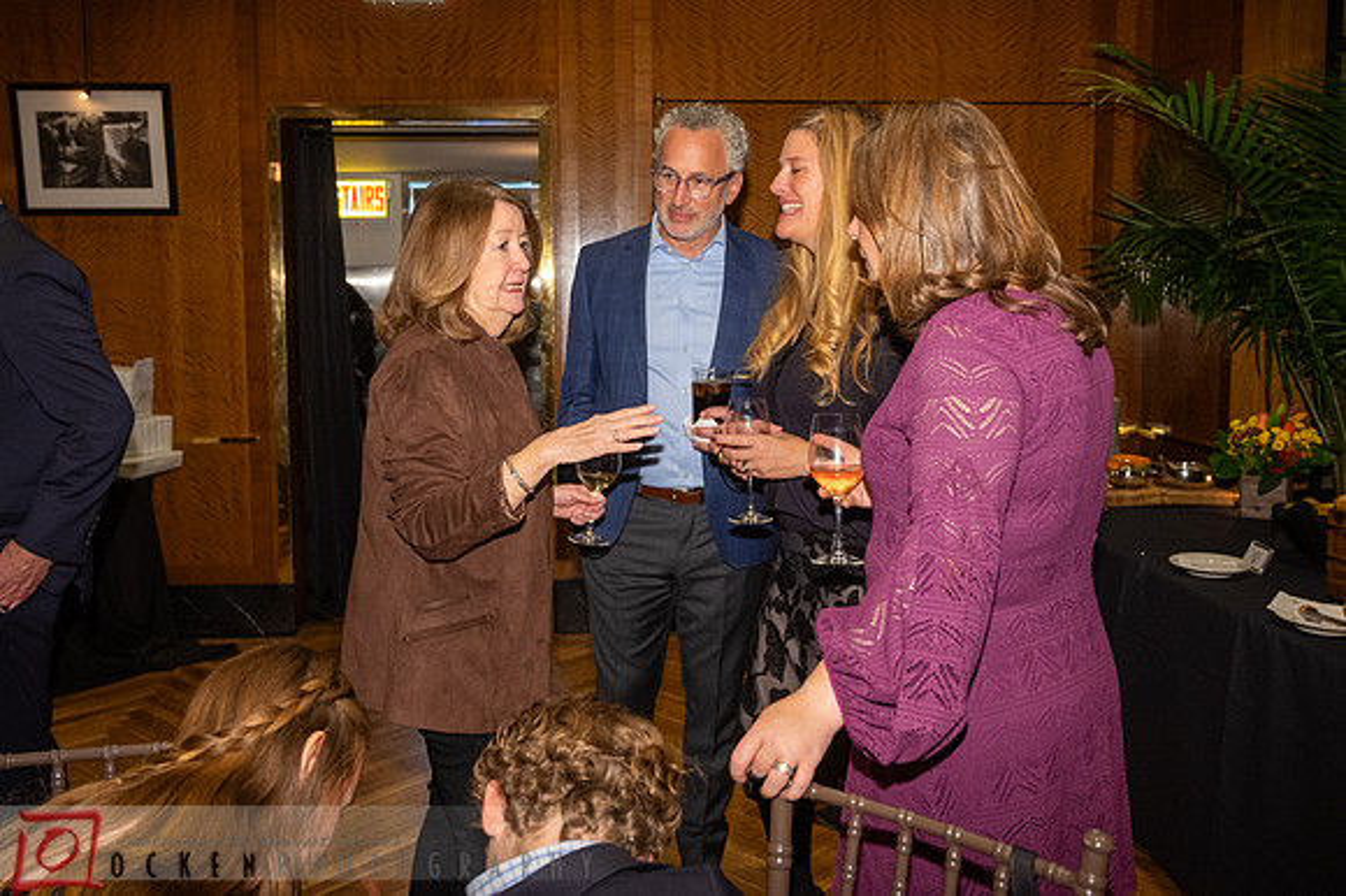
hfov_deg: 59.2
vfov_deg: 41.3
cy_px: 392
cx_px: 658
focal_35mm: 32
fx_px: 1185
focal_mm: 27
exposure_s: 1/50
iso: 2500
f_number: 4
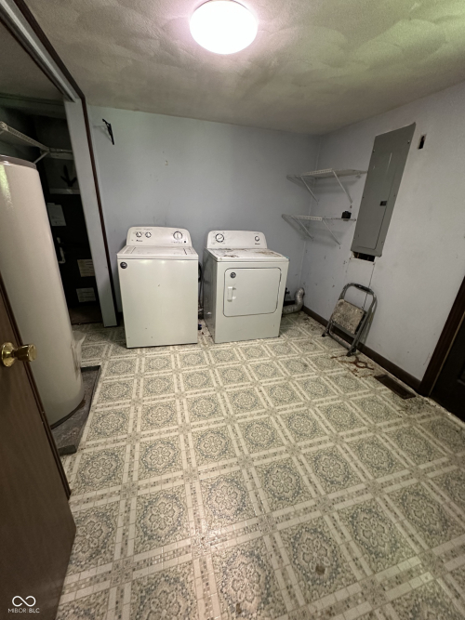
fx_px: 251
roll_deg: -3.7
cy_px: 310
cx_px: 232
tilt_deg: -22.1
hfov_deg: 85.7
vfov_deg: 102.1
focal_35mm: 14
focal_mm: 2.22
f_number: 2.2
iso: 500
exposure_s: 1/60
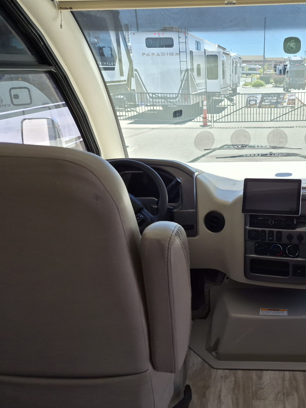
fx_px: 365
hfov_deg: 43.5
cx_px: 241
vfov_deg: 58.4
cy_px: 205
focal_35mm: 31
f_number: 1.8
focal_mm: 5.4
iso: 80
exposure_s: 1/3333
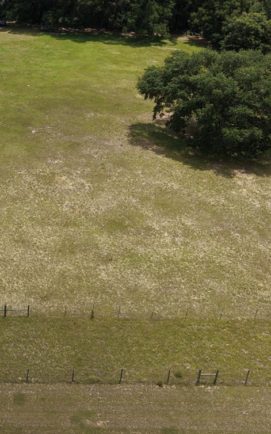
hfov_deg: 22.0
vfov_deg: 37.1
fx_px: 638
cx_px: -62
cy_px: 142
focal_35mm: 54
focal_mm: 8.67
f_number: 1.8
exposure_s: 1/640
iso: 200
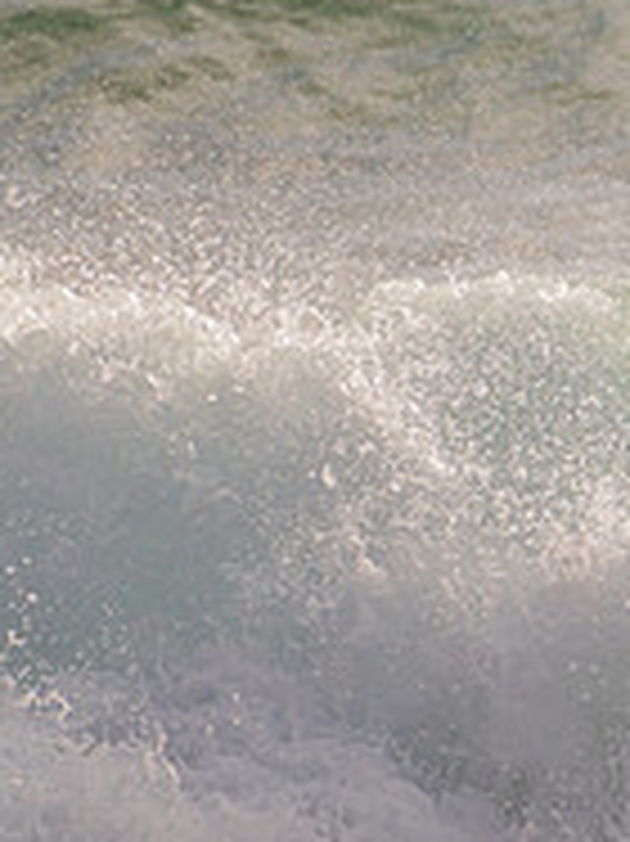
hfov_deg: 0.8
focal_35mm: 1826
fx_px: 44361
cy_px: 274
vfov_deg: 1.1
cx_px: 1259
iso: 125
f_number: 5.6
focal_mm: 500
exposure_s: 1/2000
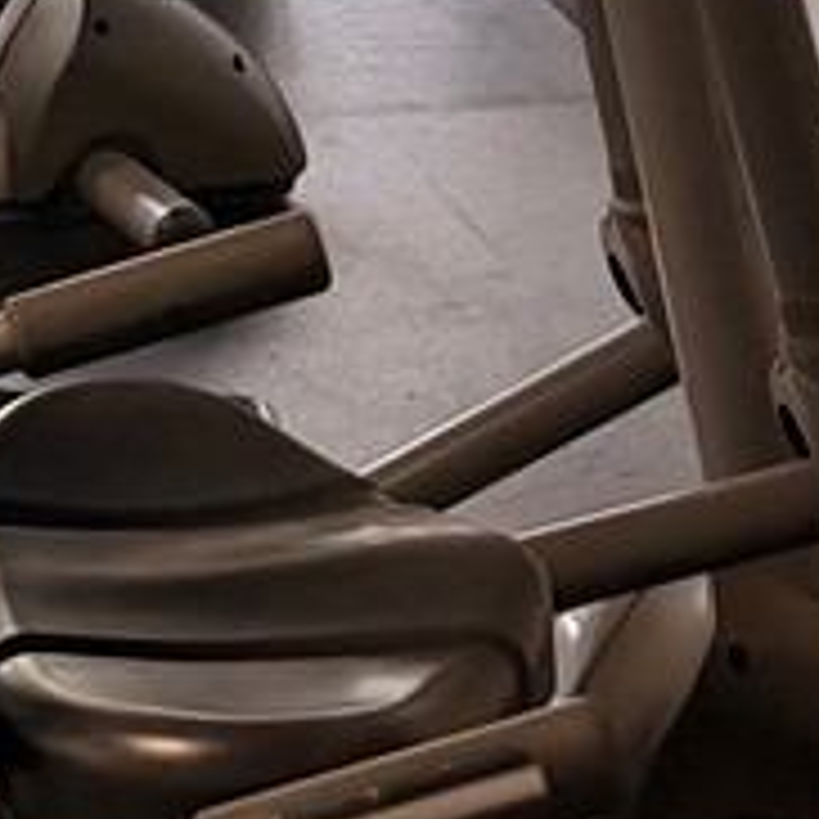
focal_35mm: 187
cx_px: -378
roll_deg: +2.1
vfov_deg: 8.9
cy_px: -783
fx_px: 5006
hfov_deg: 9.1
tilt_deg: -5.9
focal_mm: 6.76
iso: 200
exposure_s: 1/120
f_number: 1.78
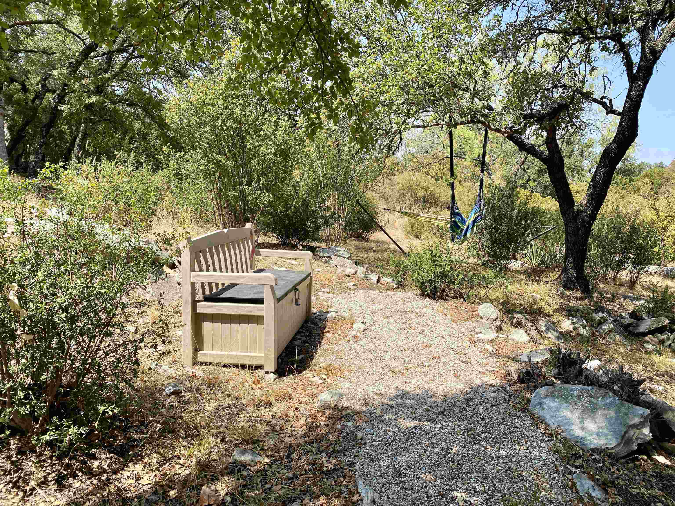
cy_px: 253
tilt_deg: -6.8
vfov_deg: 53.1
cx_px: 338
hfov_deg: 67.3
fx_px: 507
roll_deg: -0.7
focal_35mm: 26
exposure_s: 1/1377
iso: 32
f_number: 1.8
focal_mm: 4.25
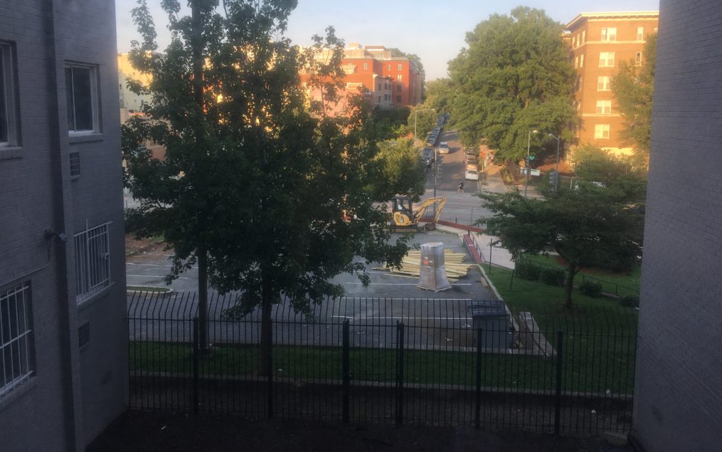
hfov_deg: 61.2
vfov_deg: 40.5
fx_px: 610
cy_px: 190
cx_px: 361
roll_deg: -0.1
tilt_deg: -7.7
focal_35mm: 31
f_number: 2.2
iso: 25
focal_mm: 4.15
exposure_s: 1/327
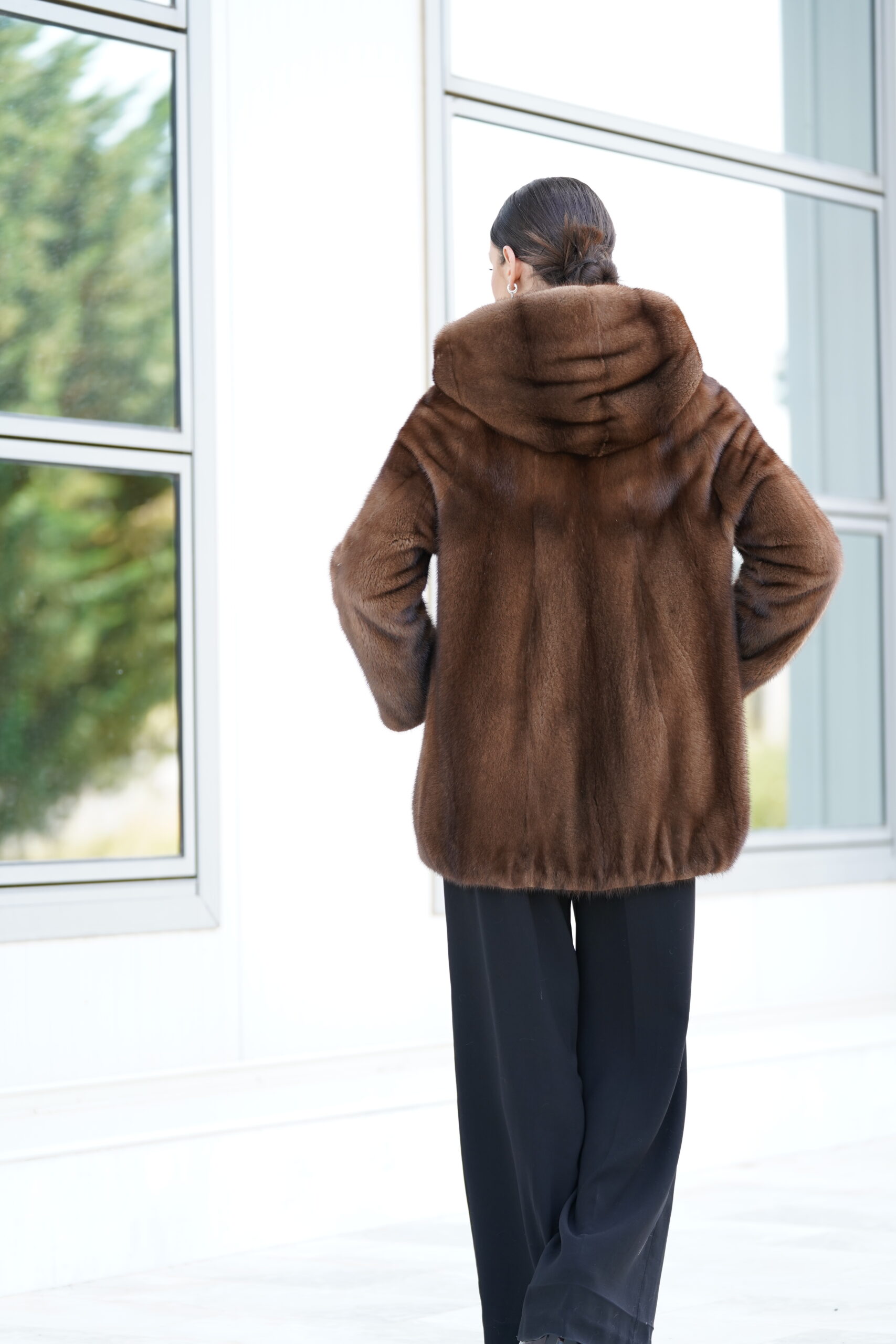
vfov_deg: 18.8
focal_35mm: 109
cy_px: 672
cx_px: 448
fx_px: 4068
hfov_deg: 12.6
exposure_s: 1/250
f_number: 2.8
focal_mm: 109
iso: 250
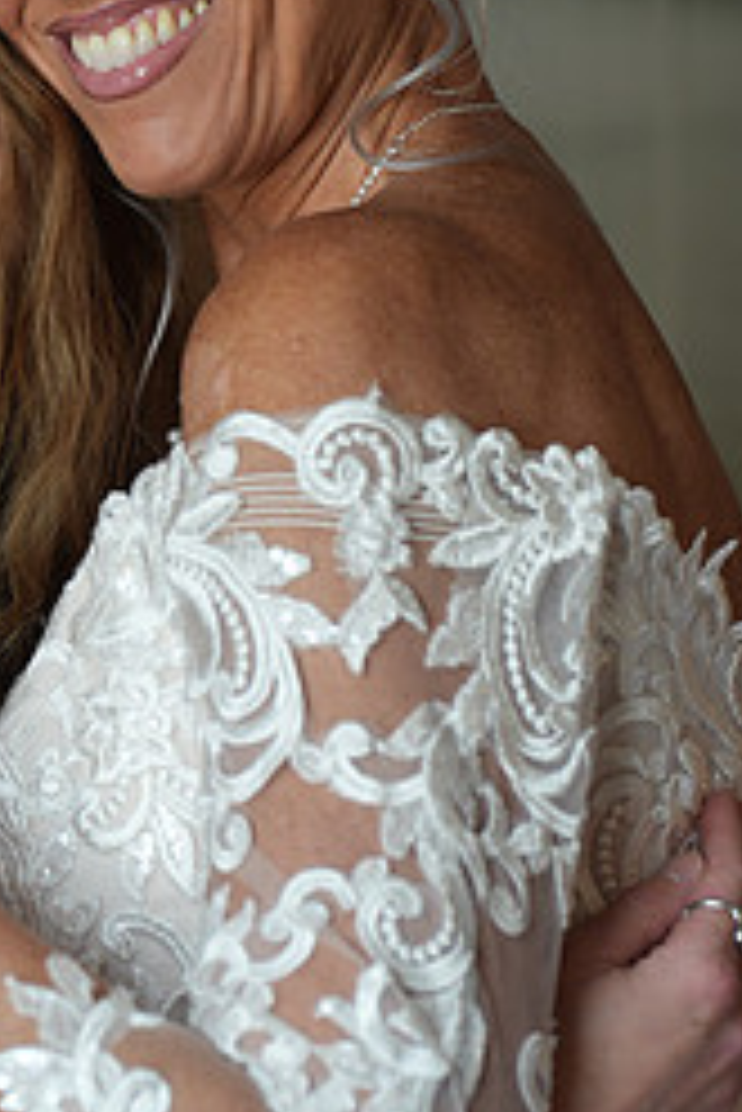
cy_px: 558
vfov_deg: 10.8
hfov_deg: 7.2
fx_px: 5865
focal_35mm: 190
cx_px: 70
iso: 160
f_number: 3.2
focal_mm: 81
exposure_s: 1/125
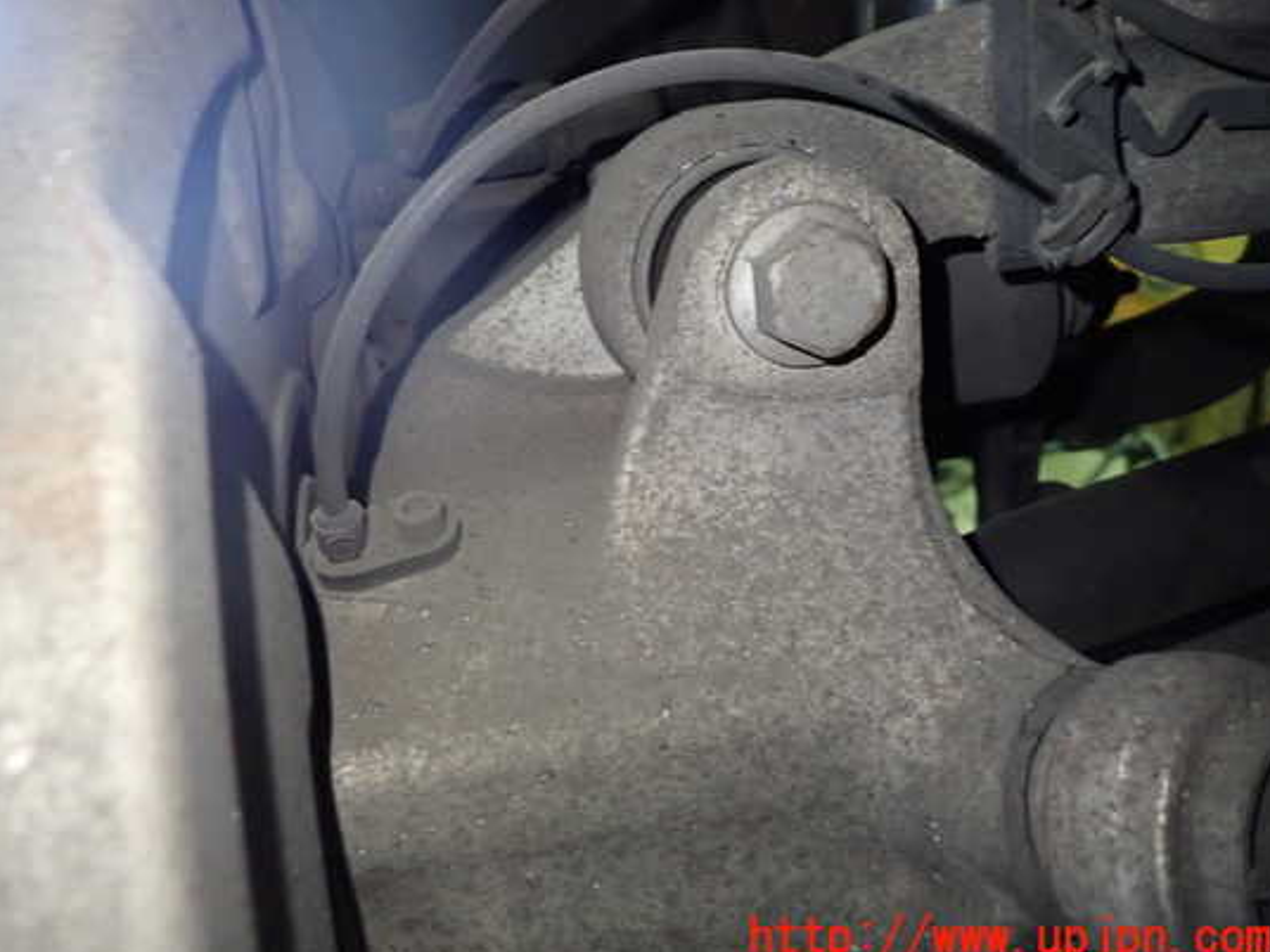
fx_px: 1027
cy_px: 436
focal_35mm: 28
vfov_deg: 49.7
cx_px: 573
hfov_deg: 63.3
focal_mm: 4.5
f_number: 2
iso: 500
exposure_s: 1/30
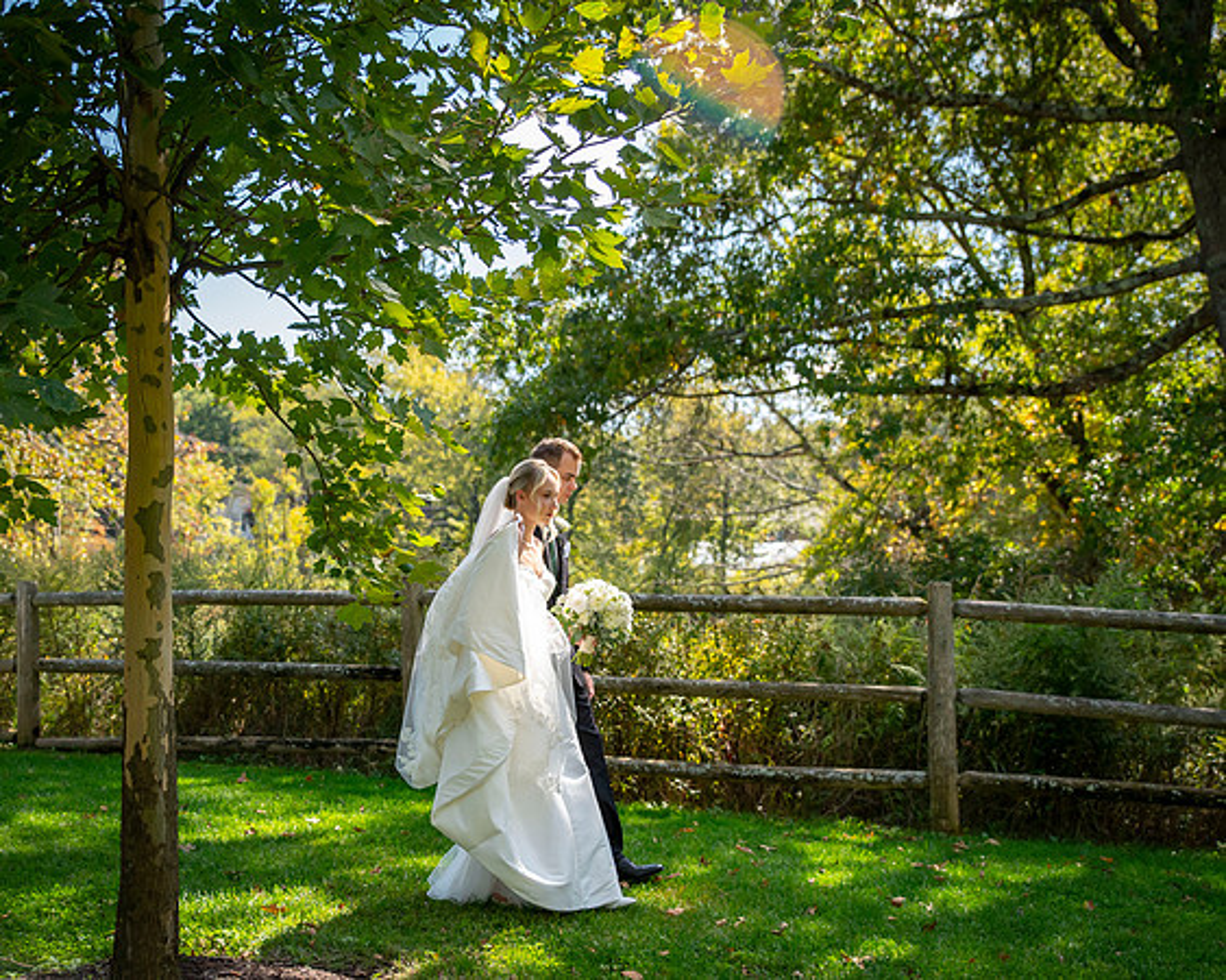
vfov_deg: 35.1
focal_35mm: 43
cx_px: 432
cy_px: 578
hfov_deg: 42.8
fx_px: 1547
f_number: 2.8
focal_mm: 32
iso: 1000
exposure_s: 1/5000
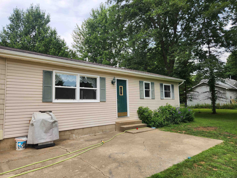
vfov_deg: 58.9
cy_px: 89
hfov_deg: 73.9
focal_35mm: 23
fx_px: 157
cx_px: 118
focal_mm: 5.4
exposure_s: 1/973
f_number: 1.8
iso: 20
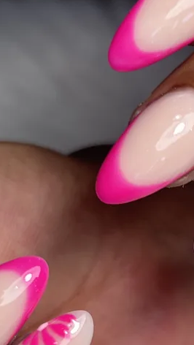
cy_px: 295
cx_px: 119
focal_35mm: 96
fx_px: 877
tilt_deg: -42.7
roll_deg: -0.6
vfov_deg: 21.8
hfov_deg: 12.6
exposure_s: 1/552
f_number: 1.5
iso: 50
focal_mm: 5.7
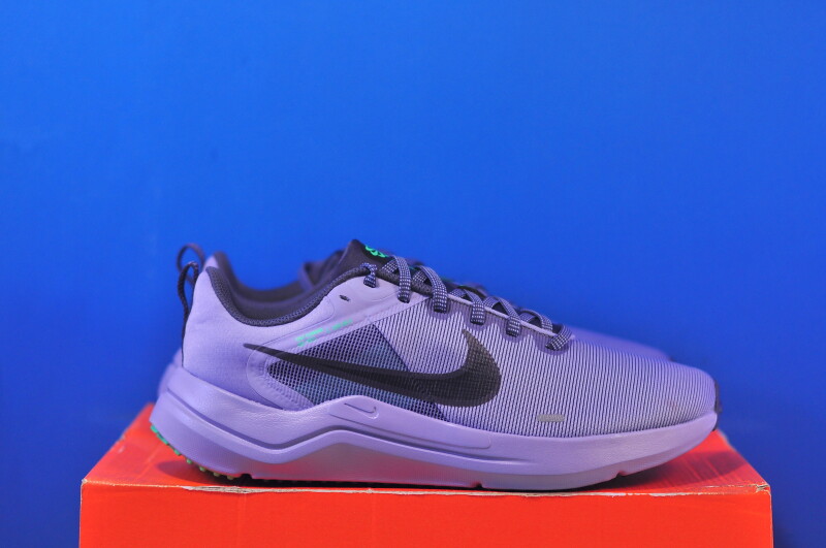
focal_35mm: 75
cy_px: 274
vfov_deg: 18.1
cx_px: 413
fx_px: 1718
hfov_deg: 27.0
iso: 250
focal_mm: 50
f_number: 2.5
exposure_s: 1/320
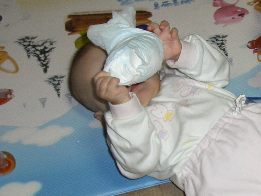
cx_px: 259
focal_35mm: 80
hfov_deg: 23.4
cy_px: 119
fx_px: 603
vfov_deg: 18.4
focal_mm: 7.1
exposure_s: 1/60
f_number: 2.8
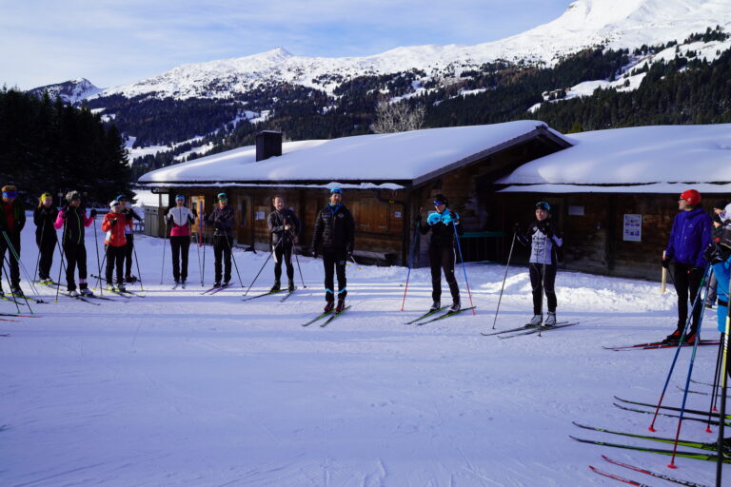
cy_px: 244
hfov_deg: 54.4
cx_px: 366
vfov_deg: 37.9
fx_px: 711
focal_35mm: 35
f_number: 5
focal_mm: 35
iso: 100
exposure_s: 1/500
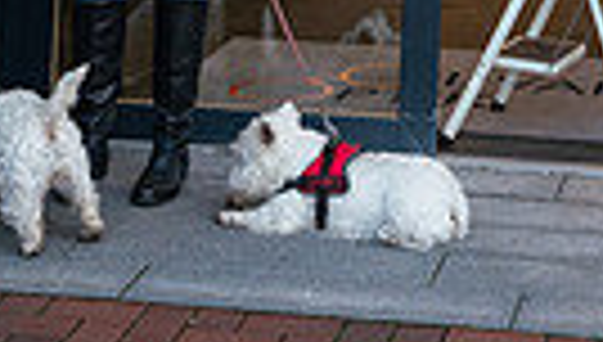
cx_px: 558
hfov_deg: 18.6
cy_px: -511
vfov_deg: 9.5
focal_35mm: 113
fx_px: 1810
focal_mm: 25
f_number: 4
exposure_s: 1/200
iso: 1600
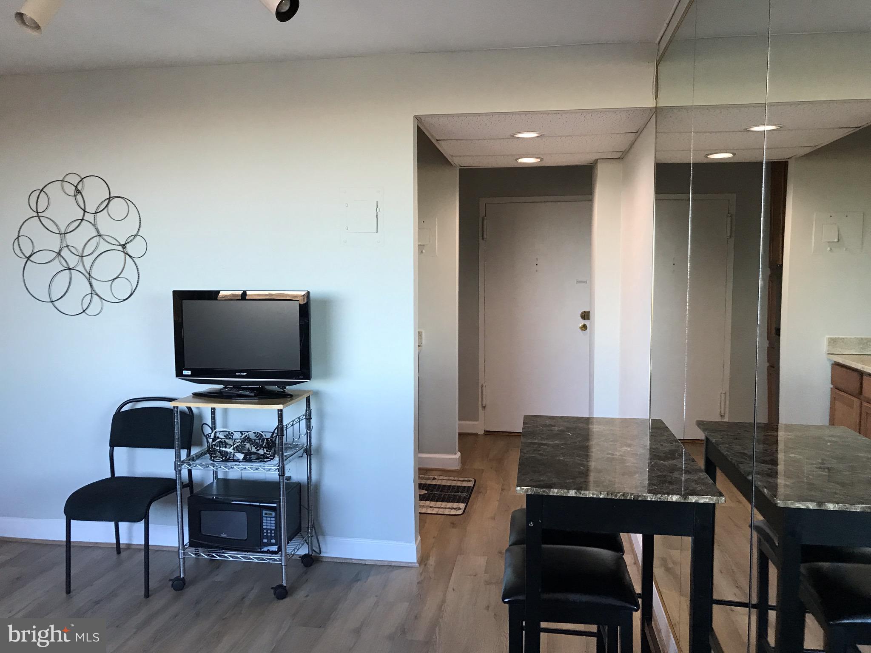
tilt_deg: -3.5
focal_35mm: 28
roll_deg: -0.6
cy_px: 326
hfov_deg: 63.4
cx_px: 436
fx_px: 705
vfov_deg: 49.7
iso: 32
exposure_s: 1/30
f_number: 1.8
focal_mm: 3.99
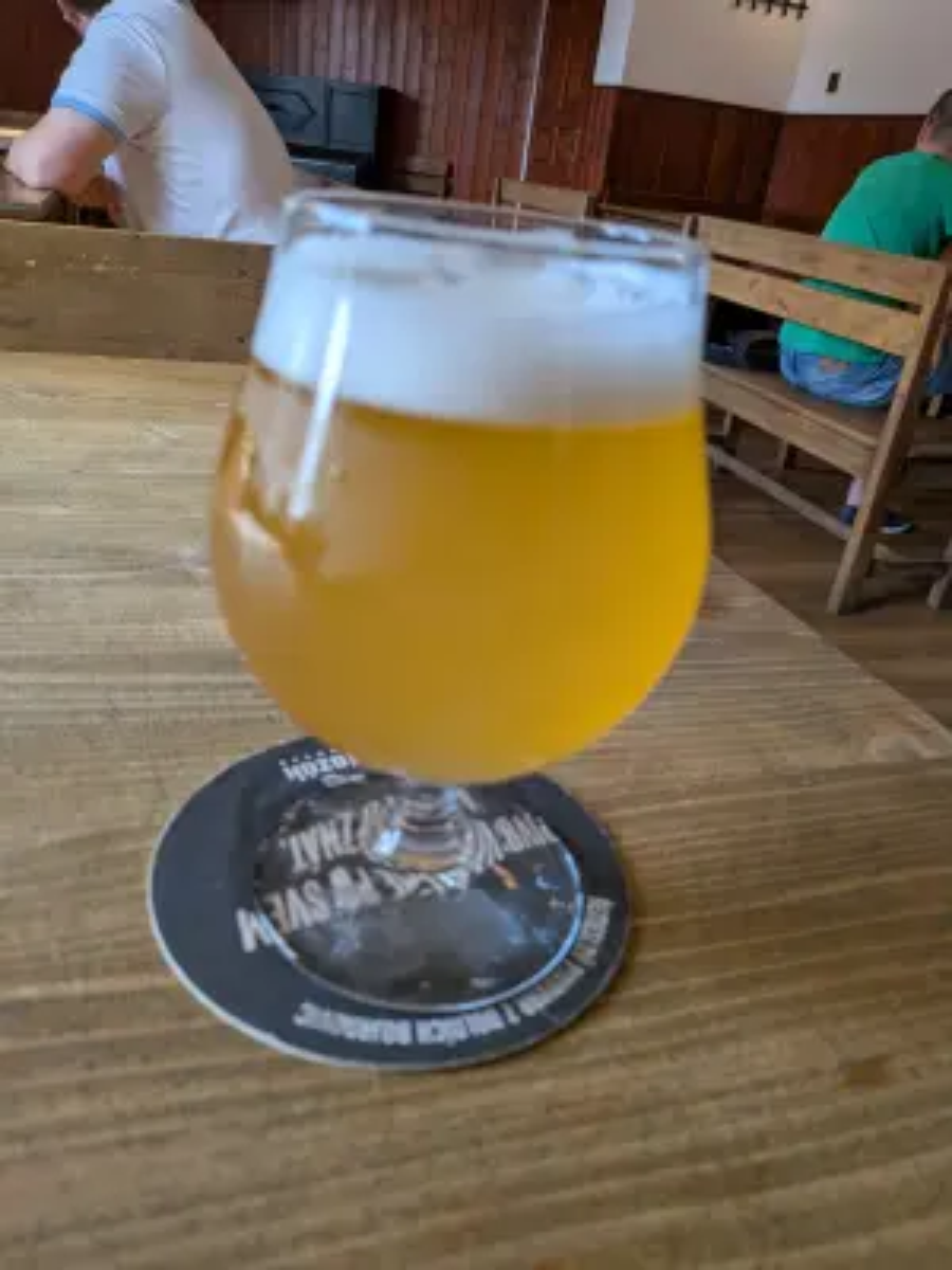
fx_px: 880
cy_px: 635
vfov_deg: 71.6
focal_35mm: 24
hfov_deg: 56.8
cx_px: 476
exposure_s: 1/100
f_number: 1.7
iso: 31
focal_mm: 4.53
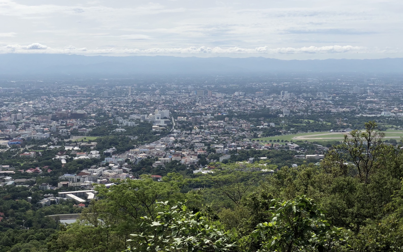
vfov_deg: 23.1
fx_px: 615
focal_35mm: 56
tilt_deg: -3.0
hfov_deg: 36.3
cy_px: 106
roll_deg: +0.7
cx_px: 204
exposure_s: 1/2288
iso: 16
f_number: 2.4
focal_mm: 6
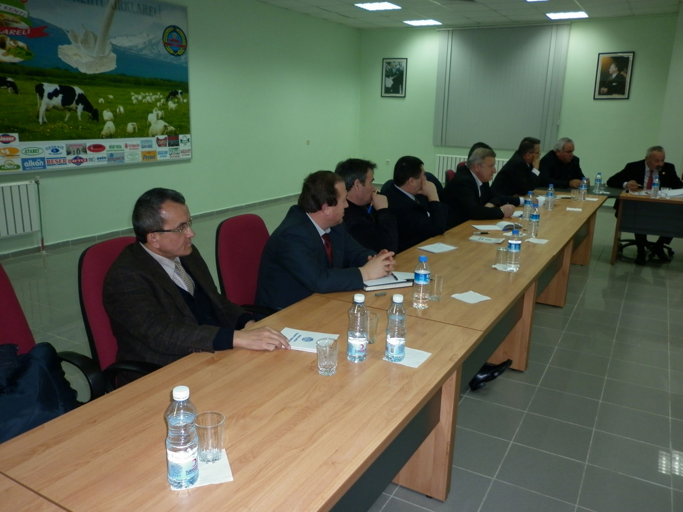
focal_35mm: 28
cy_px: 256
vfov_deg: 49.7
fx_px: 552
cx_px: 342
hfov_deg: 63.4
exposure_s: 1/30
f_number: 2.8
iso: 100
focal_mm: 5
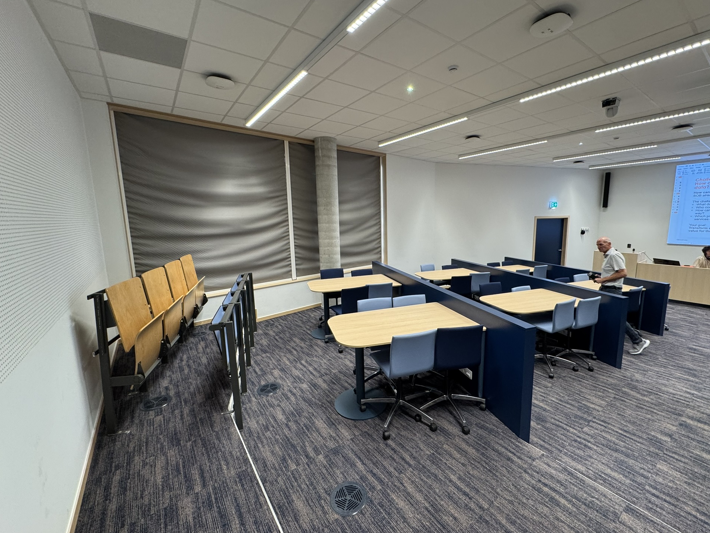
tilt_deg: -9.0
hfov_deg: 98.0
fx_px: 308
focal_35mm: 15
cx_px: 377
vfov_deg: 81.8
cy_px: 261
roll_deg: +0.2
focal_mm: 2.22
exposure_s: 1/100
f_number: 2.2
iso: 200
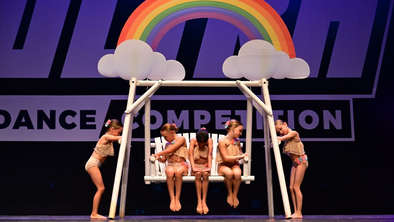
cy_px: 120
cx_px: 198
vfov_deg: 16.3
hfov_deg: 28.6
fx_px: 773
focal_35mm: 74
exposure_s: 1/1000
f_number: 3.5
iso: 2500
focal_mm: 70
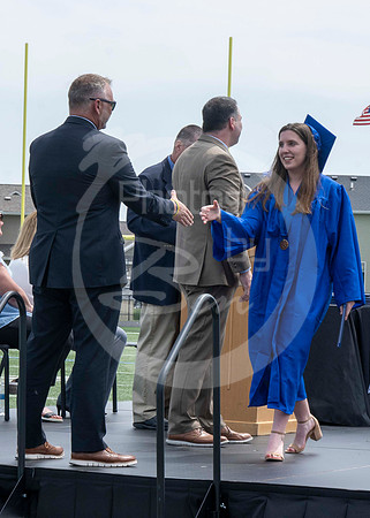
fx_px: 2366
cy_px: 230
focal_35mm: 161
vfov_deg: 12.5
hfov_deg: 8.9
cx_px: 133
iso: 200
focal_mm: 70
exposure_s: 1/250
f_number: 13
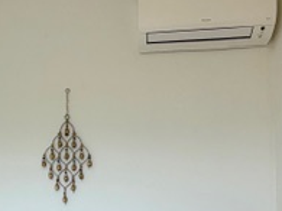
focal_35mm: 46
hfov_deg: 41.2
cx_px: 130
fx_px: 375
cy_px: 225
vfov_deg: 28.9
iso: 40
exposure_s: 1/182
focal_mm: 2.22
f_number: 2.2
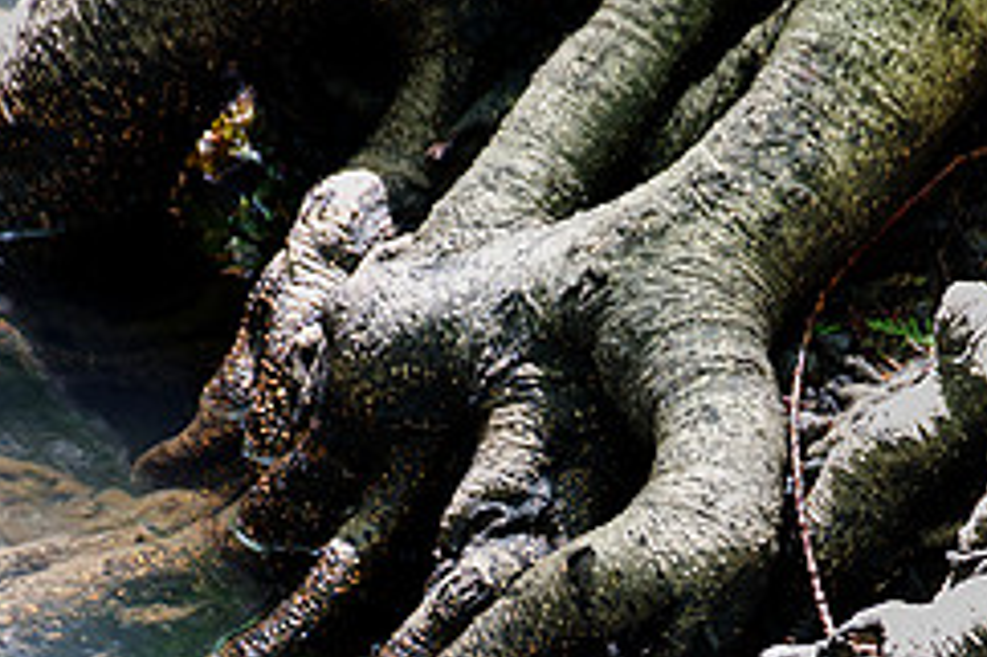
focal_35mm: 556
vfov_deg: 2.5
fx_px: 15233
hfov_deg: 3.7
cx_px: 628
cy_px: 545
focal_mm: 155
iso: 100
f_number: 6.3
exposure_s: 1/6
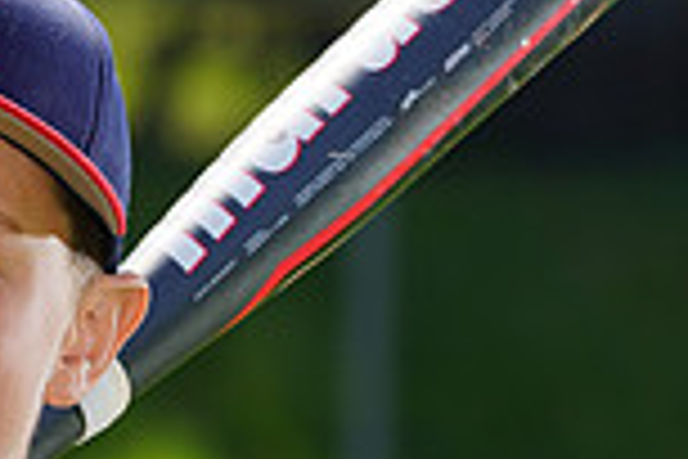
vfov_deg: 1.8
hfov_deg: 2.7
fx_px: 14523
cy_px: 706
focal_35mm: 760
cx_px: -61
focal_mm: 200
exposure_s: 1/250
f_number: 8
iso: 100
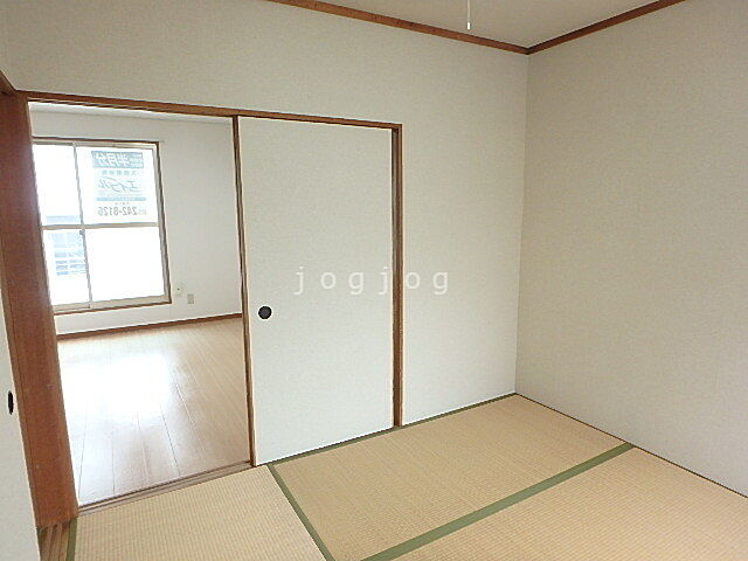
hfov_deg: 79.0
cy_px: 280
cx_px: 374
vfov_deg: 63.4
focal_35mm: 21
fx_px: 454
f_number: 3.5
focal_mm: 3.7
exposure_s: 1/40
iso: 200
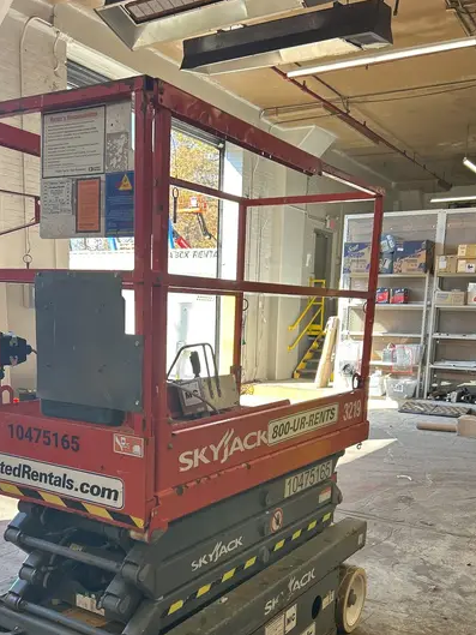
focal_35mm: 36
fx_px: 660
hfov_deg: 39.6
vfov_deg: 50.1
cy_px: 439
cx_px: 215
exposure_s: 1/279
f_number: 1.5
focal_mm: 5.7
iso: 40
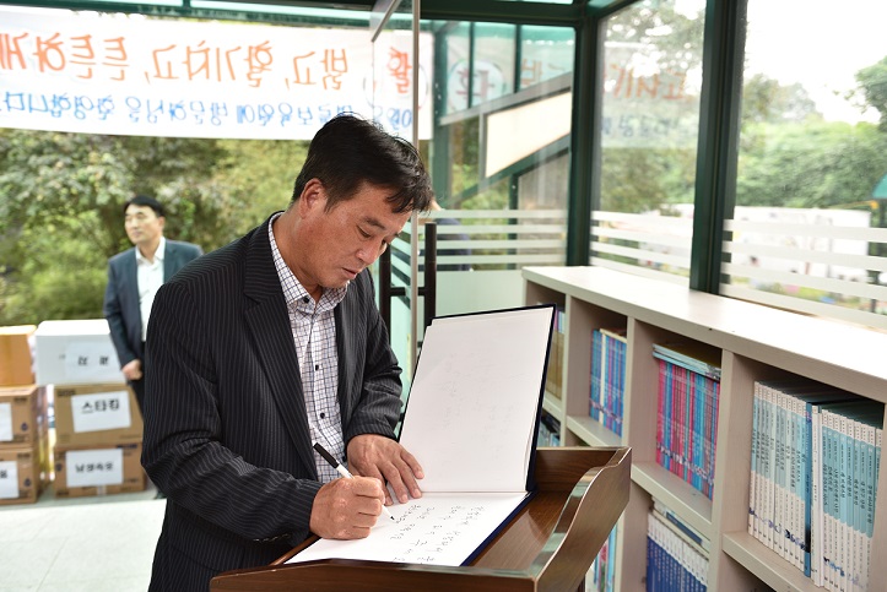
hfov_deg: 58.7
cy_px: 296
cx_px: 444
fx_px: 789
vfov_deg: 41.2
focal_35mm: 32
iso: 200
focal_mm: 32
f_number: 3.5
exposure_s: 1/200
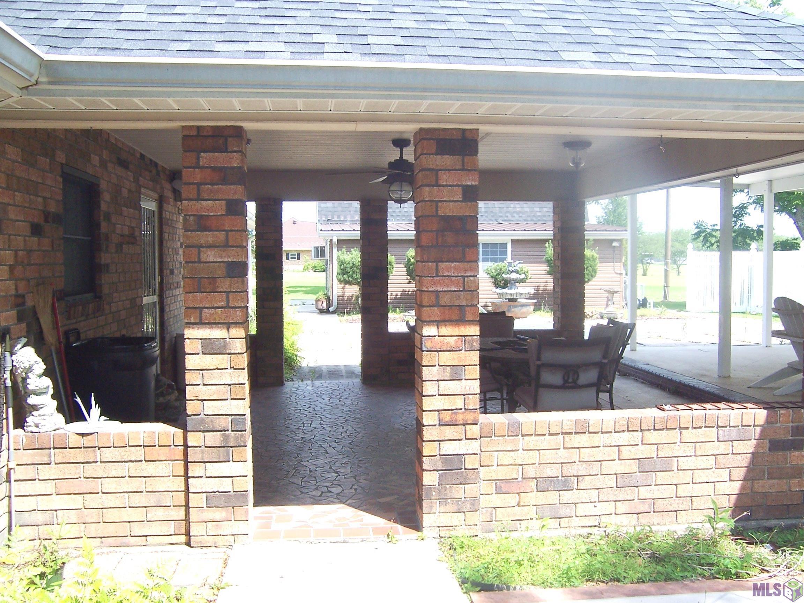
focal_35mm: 33
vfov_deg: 42.9
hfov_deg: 55.4
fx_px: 766
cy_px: 302
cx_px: 402
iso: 80
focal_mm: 5.5
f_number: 3.4
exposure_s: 1/350
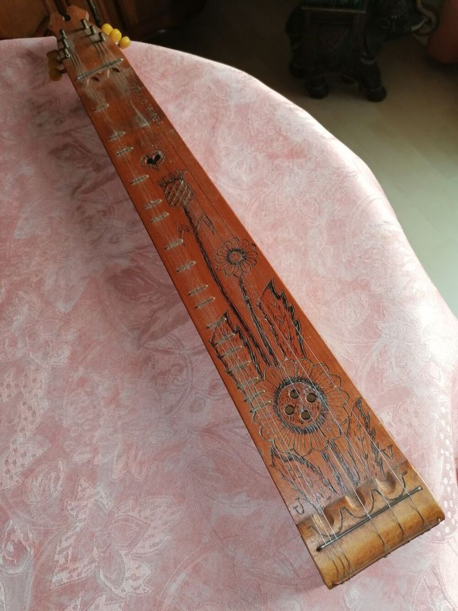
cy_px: 306
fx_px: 476
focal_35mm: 27
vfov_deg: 65.3
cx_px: 229
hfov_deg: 51.4
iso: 50
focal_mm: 4.75
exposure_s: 1/131
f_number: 1.8
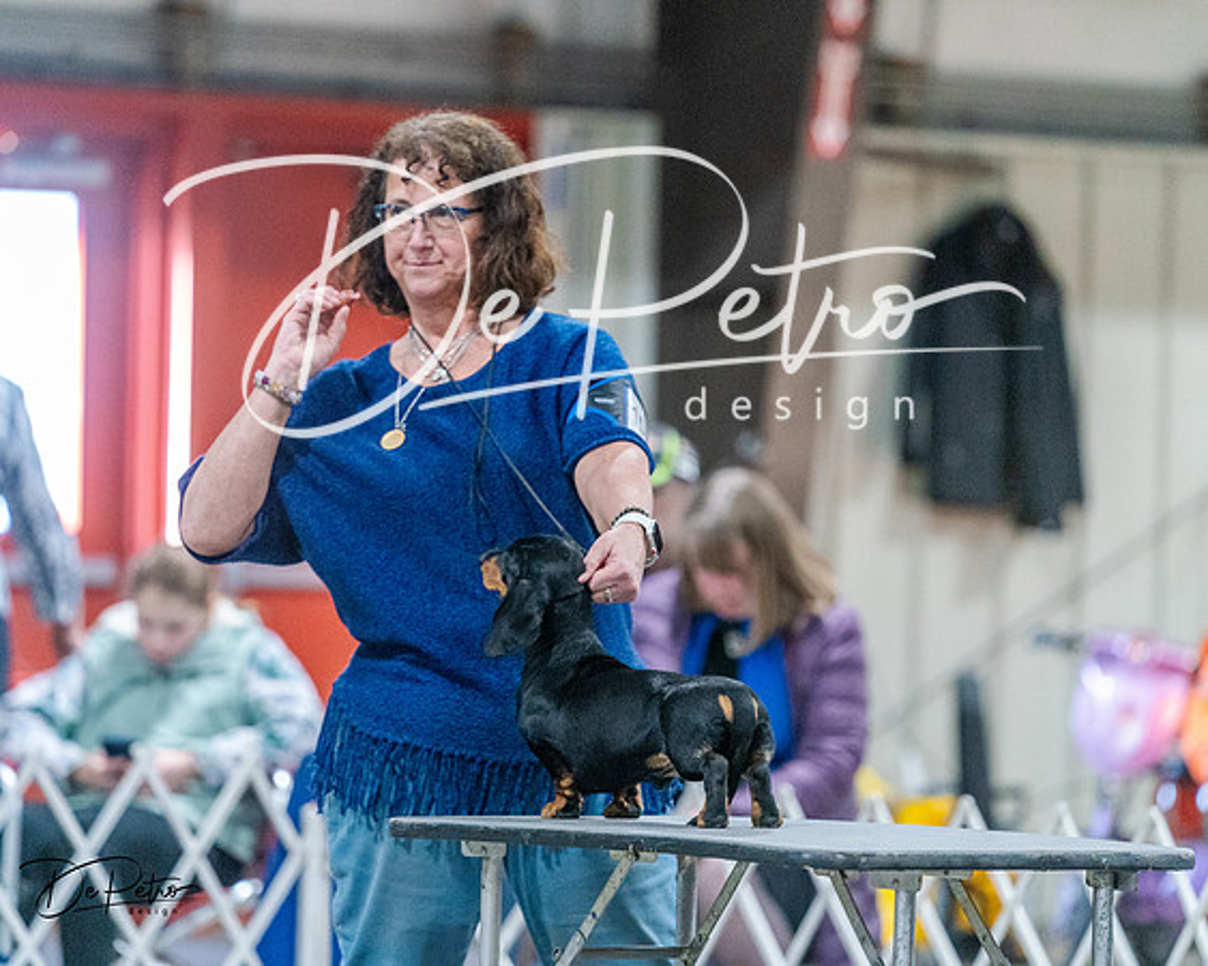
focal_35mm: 225
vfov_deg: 6.9
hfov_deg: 8.6
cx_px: 604
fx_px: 8050
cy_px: 483
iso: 6400
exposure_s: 1/200
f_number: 3.5
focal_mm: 200
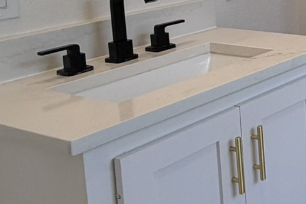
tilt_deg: -4.2
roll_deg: +1.1
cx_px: 542
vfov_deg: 20.2
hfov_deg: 21.8
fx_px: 518
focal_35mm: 61
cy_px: -69
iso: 80
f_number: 2.2
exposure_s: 1/120
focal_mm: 2.22
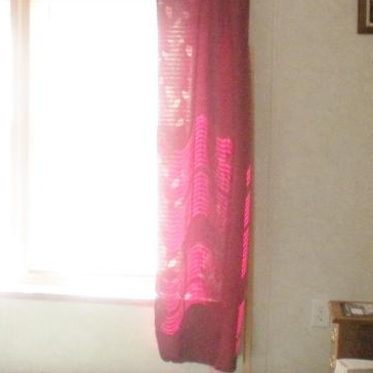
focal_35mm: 87
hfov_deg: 18.9
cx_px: -72
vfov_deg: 19.9
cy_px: 161
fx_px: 1061
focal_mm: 6.3
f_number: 3.5
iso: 400
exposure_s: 1/48.1
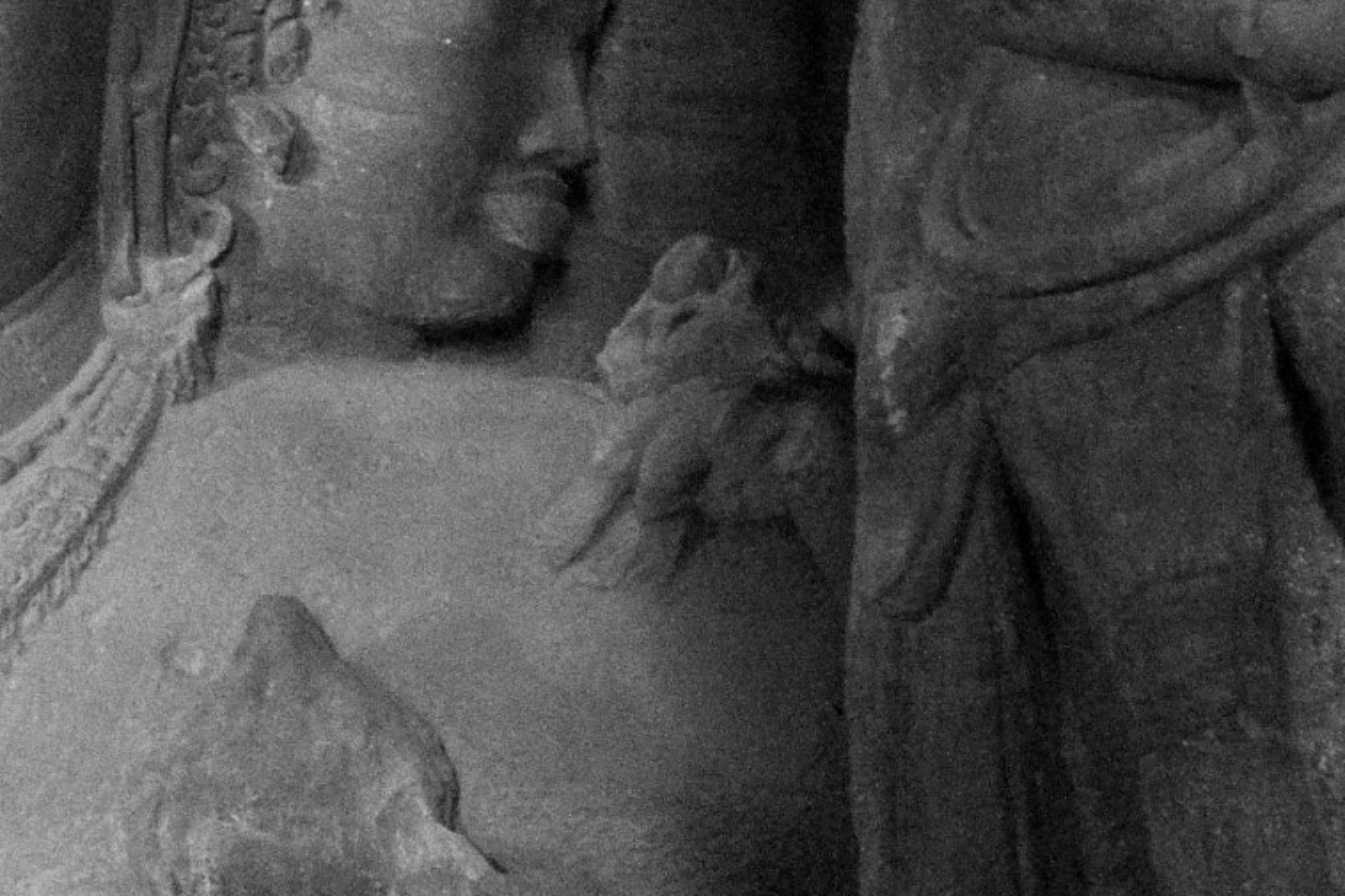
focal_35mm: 57
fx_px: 2129
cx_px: -32
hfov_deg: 32.0
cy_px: 121
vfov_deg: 23.3
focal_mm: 18
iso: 3200
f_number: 5.6
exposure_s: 1/8
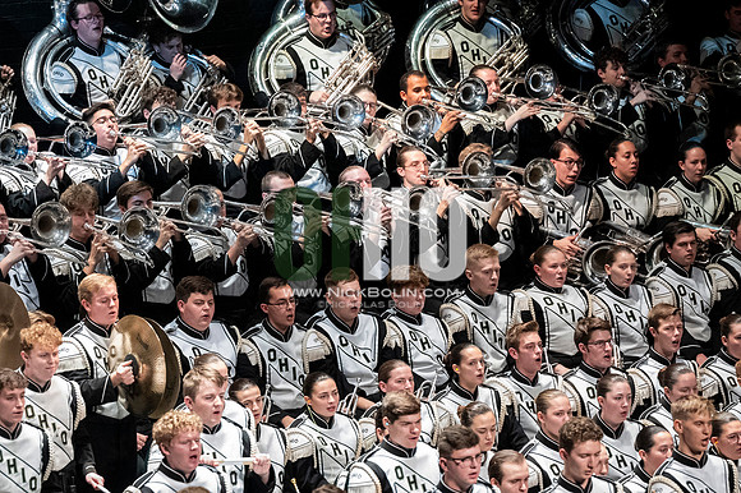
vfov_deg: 5.4
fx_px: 5246
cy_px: 246
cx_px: 370
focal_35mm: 255
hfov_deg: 8.1
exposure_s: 1/500
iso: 5000
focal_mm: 170
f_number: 4
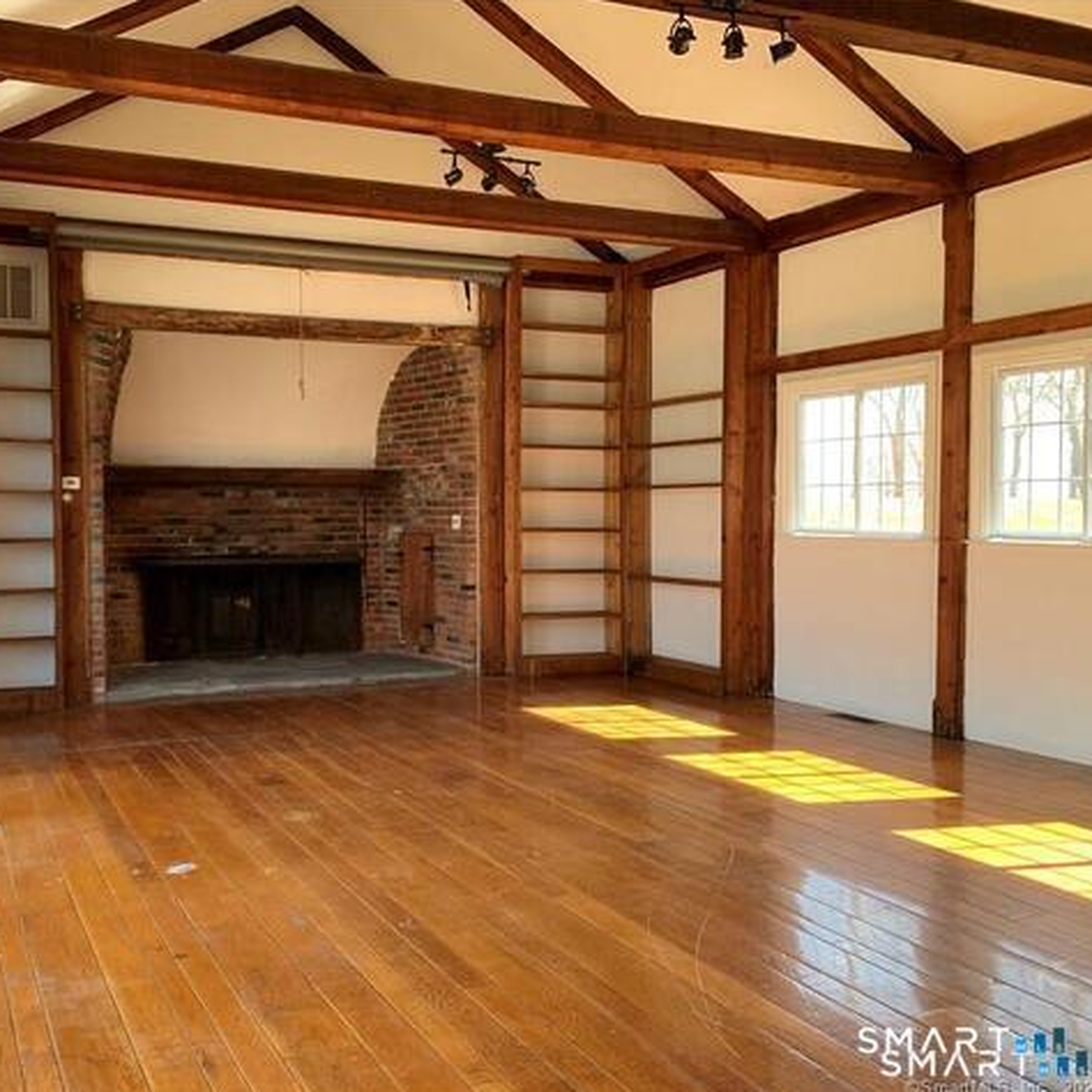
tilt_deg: -3.8
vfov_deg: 52.5
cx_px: 376
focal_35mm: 31
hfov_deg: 51.7
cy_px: 548
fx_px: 1106
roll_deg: +0.8
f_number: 1.8
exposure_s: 1/121
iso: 80
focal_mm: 4.25
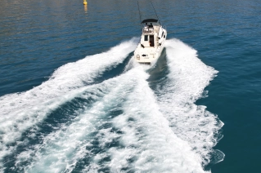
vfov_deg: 34.8
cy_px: 67
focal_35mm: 38
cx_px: 168
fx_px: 275
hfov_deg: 50.1
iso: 100
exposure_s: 1/160
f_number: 2.8
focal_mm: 8.38
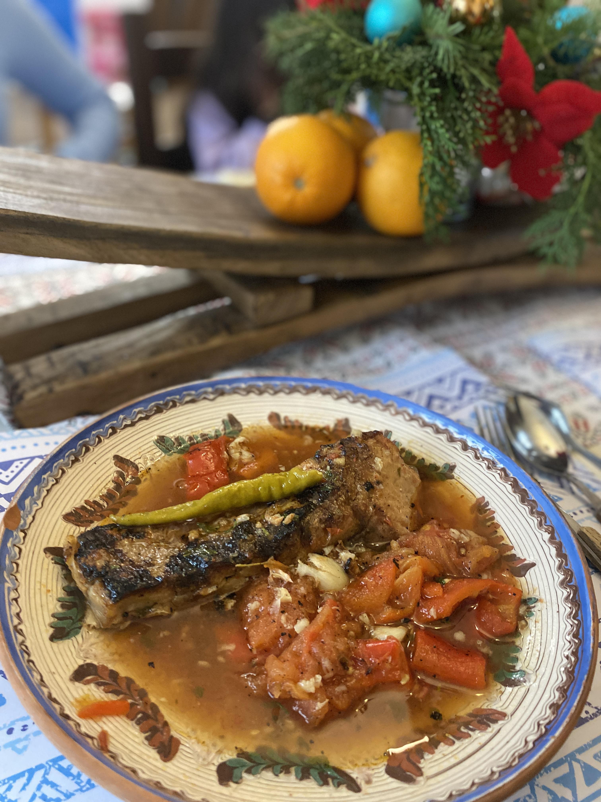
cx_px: 300
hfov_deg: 53.1
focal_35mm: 26
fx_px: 602
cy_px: 401
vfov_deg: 67.3
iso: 500
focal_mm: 4.25
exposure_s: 1/33
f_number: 1.8
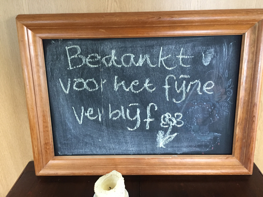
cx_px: 132
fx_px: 220
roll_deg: +0.4
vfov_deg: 48.2
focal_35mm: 29
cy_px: 98
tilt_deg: -22.1
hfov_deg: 61.7
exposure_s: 1/20
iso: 250
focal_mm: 4.15
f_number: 2.2
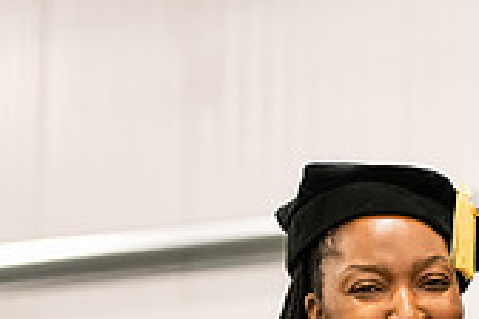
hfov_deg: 8.5
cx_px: 405
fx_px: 3220
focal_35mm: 242
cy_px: 494
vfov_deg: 5.6
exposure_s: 1/200
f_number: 3.2
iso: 3200
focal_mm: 70
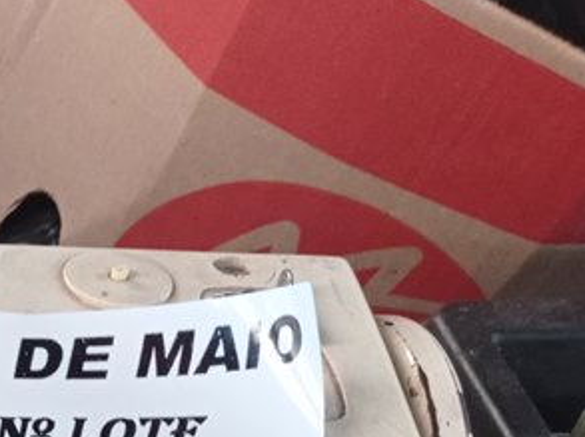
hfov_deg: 17.6
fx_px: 1654
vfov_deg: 13.8
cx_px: -339
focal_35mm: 98
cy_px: 728
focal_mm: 4.7
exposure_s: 1/24
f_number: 1.79
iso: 529
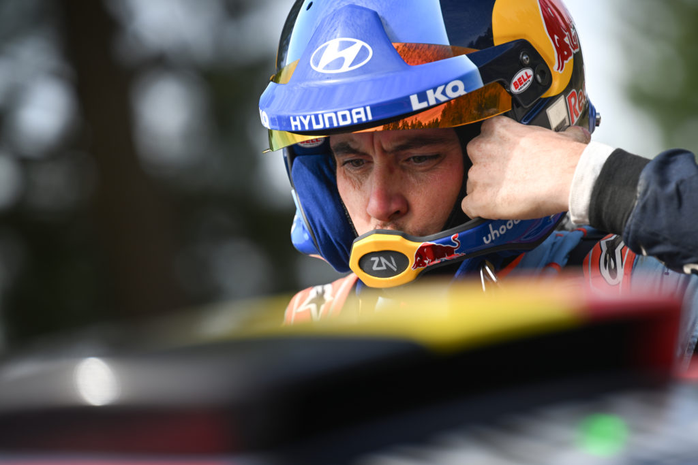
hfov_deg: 7.4
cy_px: 232
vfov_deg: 4.9
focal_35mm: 280
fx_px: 5429
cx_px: 349
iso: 50
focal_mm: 280
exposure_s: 1/320
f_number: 4.5
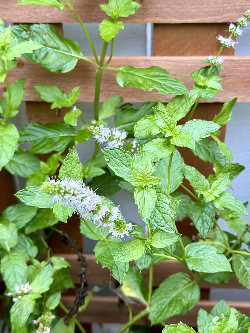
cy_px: 166
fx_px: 462
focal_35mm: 48
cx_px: 125
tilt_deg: -32.5
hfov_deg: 30.3
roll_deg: +1.9
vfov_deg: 39.7
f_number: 1.78
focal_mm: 6.86
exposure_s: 1/60
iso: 320
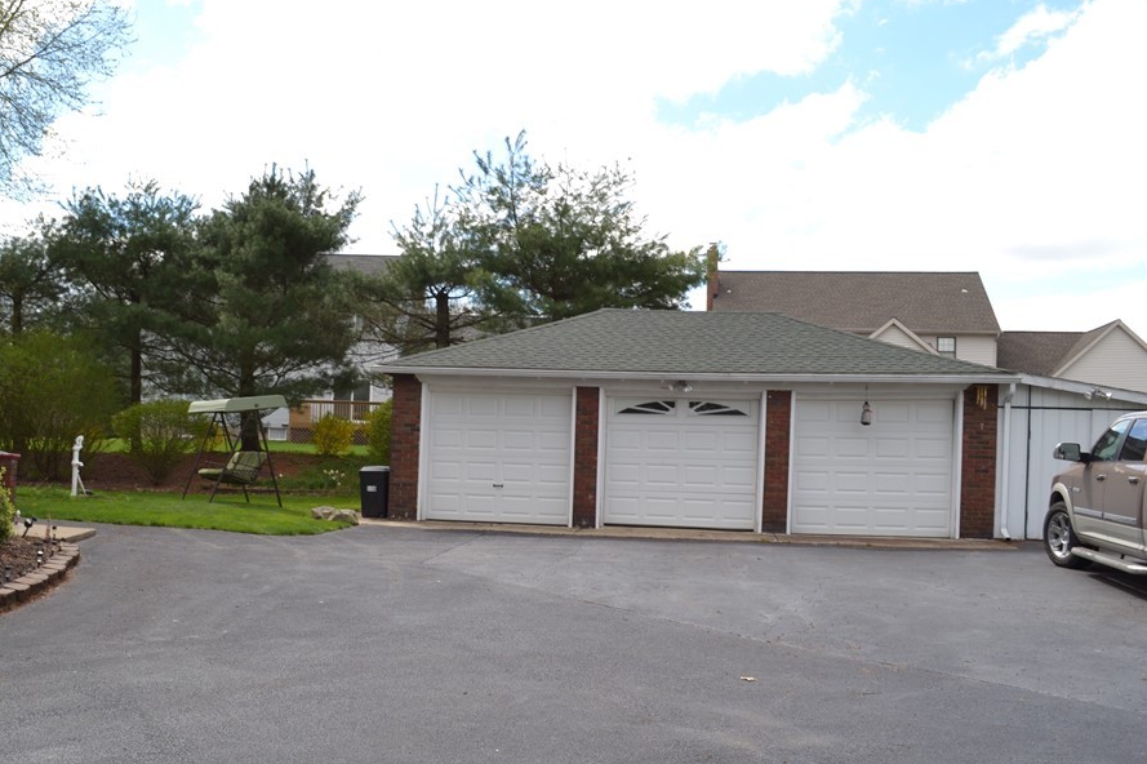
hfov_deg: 56.9
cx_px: 472
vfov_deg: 39.9
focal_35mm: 33
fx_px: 1051
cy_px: 432
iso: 100
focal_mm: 18
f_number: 6.3
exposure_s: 1/200
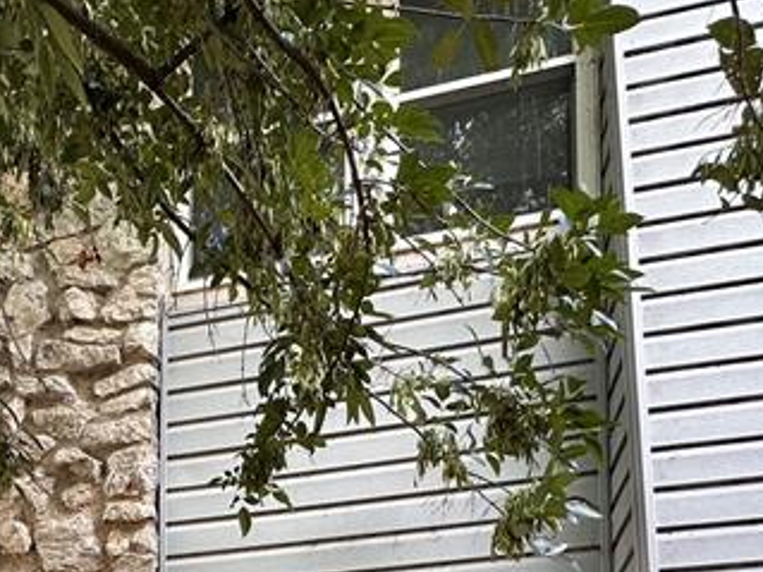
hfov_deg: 38.6
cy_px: 900
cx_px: 50
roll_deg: -1.1
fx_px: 992
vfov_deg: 23.9
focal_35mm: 45
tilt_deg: +3.3
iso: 50
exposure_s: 1/99
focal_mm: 2.22
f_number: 2.2
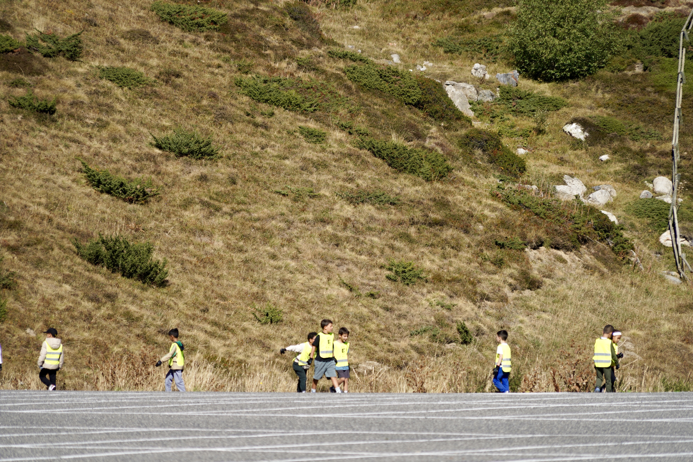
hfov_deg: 8.6
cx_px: 346
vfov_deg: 5.7
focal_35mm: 240
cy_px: 231
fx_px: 4620
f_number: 6.3
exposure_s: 1/500
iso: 100
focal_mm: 240
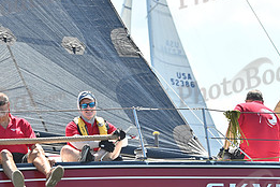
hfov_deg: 9.4
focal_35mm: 218
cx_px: 122
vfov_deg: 6.3
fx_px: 1695
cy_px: 151
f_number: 5.6
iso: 250
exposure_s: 1/1250
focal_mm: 98
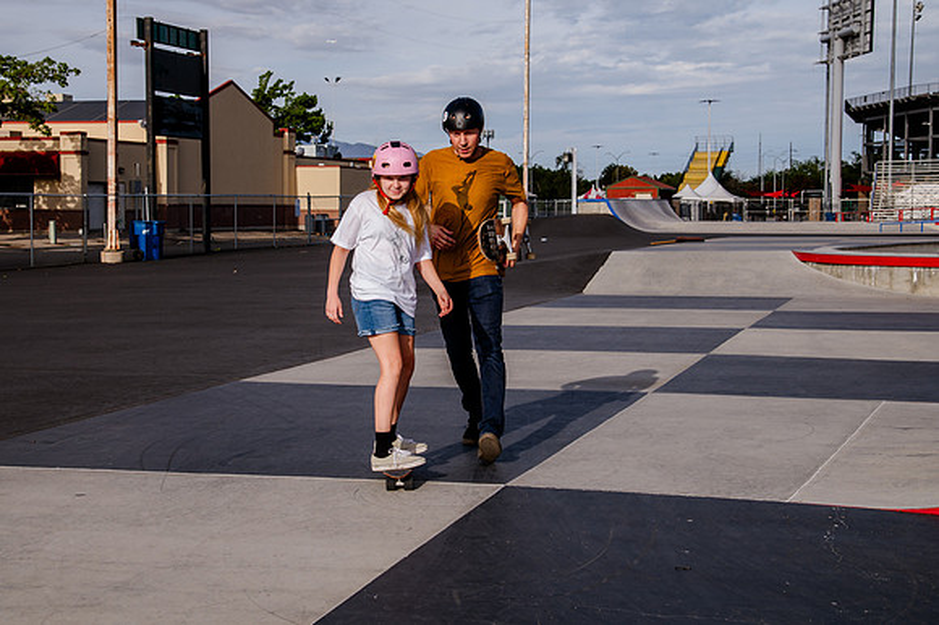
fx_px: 1506
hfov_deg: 34.6
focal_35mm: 58
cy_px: 264
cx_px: 397
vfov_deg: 23.4
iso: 200
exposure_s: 1/400
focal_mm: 50
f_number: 8
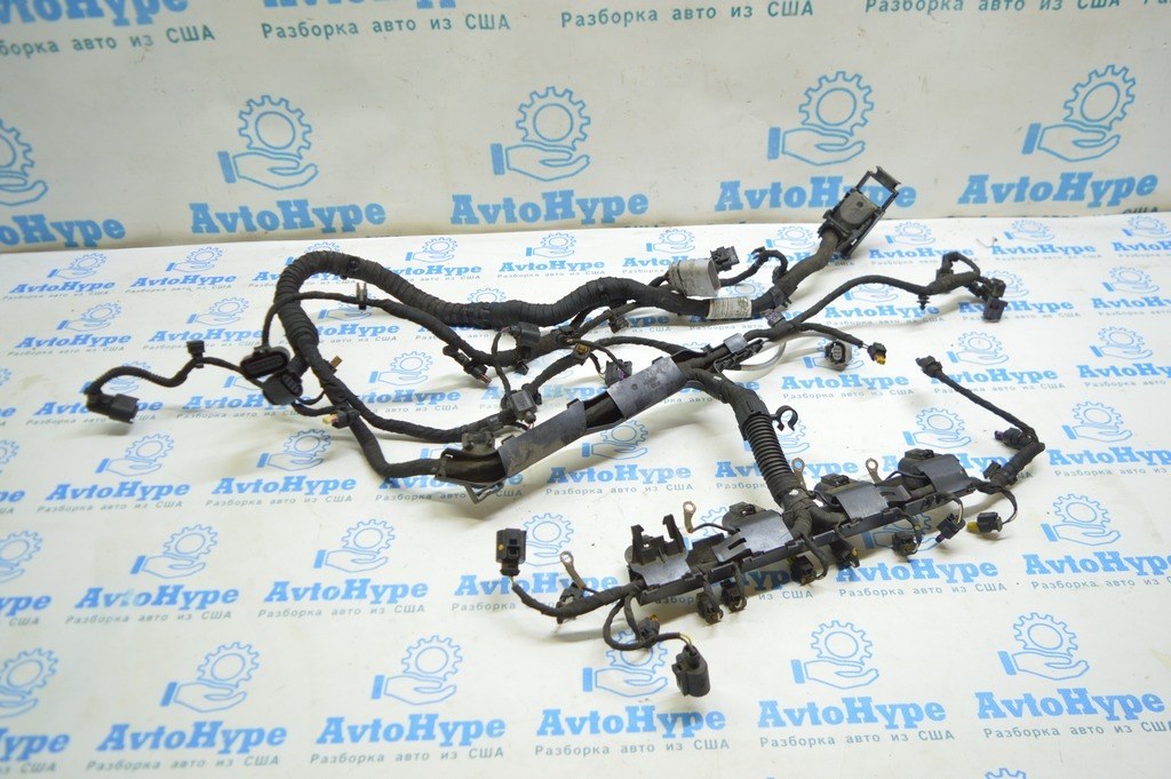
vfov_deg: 47.9
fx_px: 878
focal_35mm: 27
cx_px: 586
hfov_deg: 67.4
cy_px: 390
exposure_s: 1/40
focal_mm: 18
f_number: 3.5
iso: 400
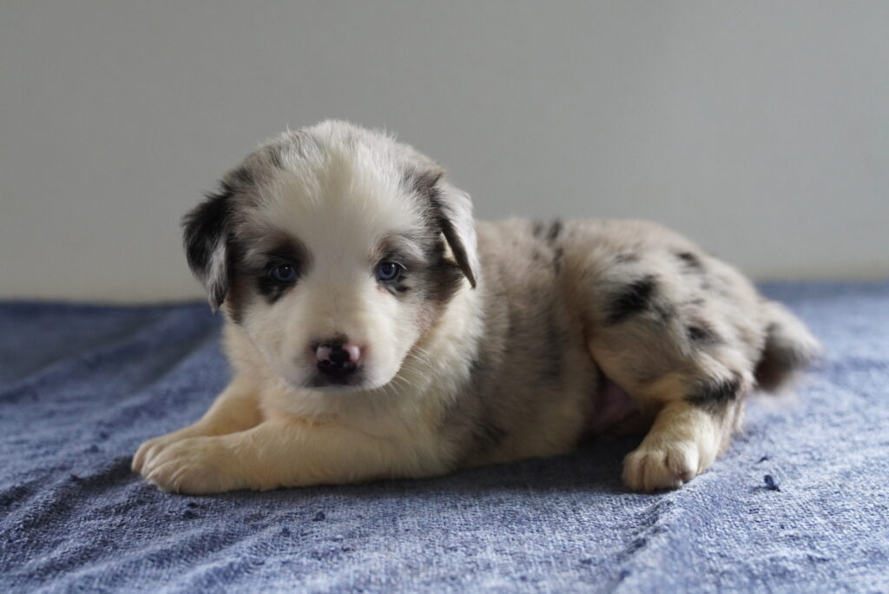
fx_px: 1445
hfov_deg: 34.2
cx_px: 444
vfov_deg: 23.2
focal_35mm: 58
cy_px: 297
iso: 1600
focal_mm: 39
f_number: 3.2
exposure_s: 1/160
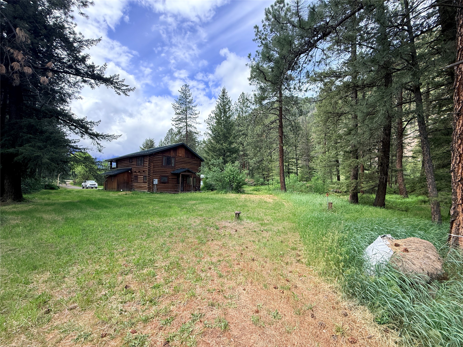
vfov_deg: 85.7
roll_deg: -0.8
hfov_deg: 102.1
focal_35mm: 14
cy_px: 174
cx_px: 232
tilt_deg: +4.8
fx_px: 187
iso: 64
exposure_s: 1/502
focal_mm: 2.22
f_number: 2.2
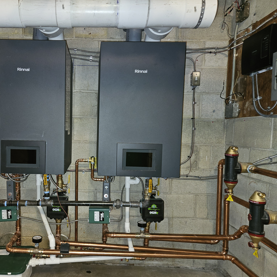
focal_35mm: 28
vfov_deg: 57.3
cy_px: 143
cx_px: 87
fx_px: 253
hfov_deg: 55.8
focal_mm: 5.4
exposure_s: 1/10.1
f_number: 1.8
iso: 125
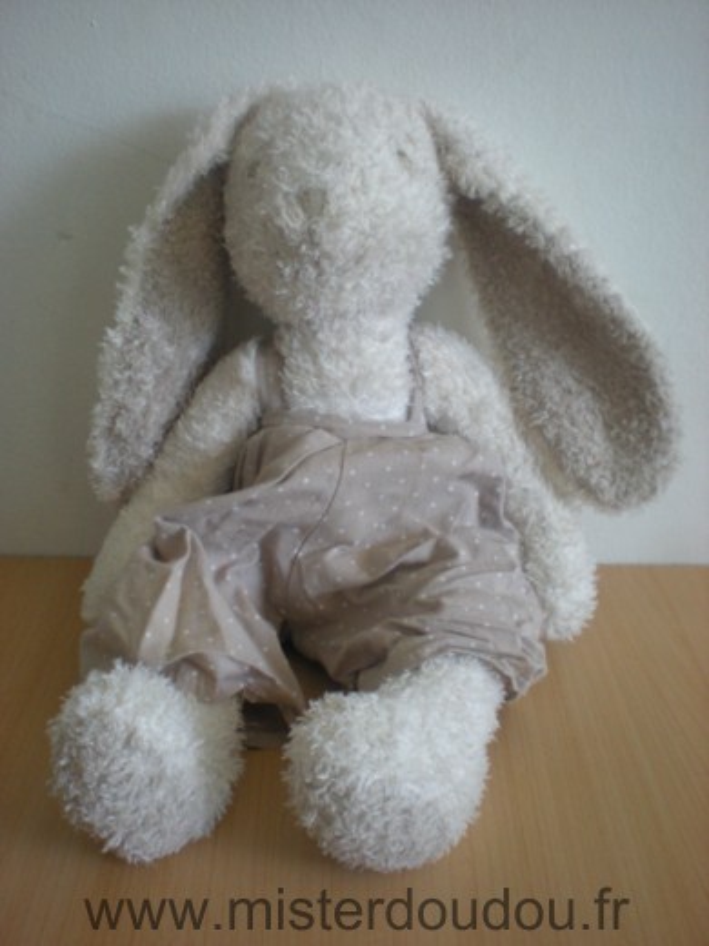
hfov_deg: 37.7
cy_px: 473
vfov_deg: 49.0
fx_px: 1038
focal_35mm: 38
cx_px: 354
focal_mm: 6.3
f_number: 3.1
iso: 200
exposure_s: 1/31.5
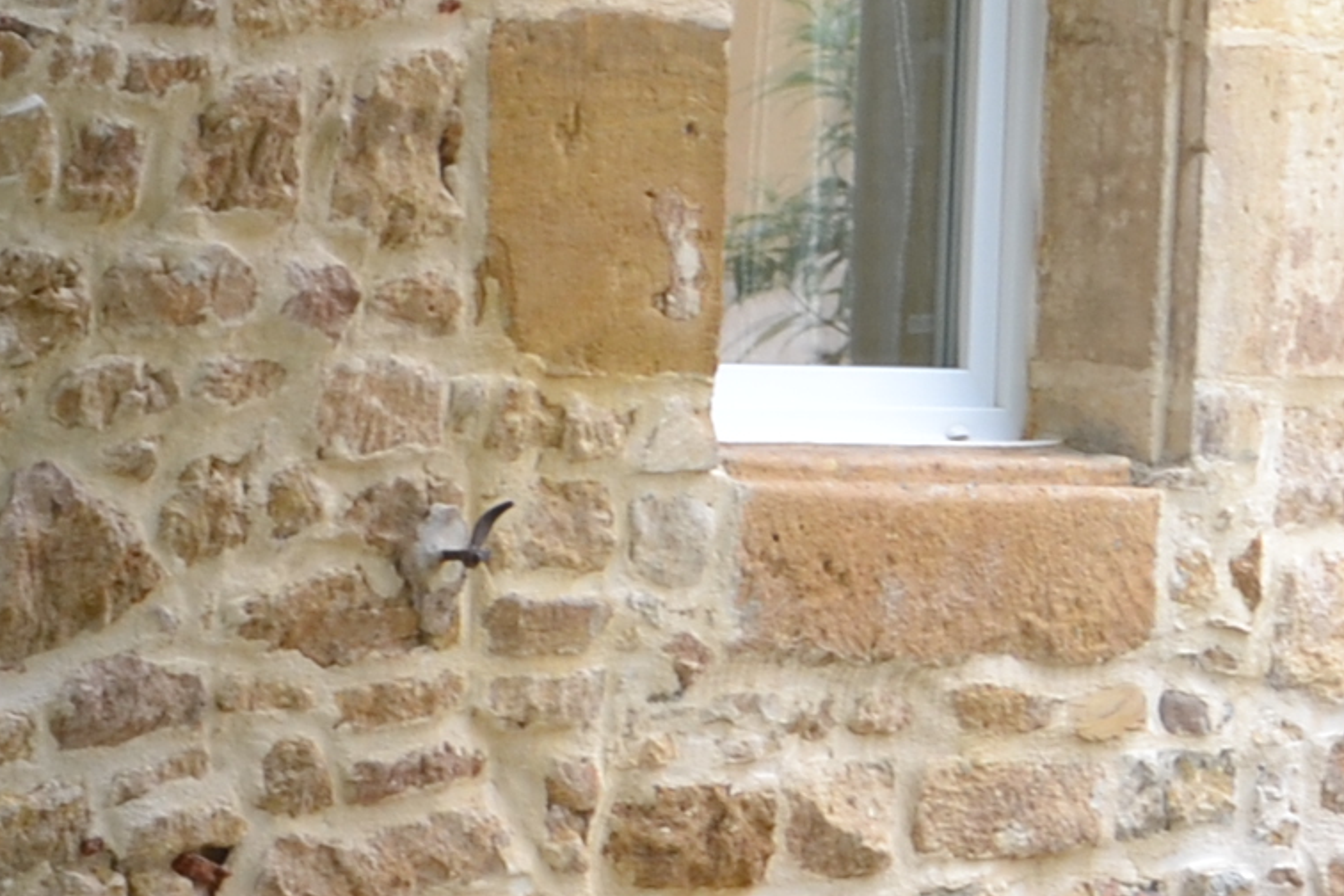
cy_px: 316
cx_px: 140
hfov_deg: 7.1
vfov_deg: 4.8
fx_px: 10751
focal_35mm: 288
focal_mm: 42
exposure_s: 1/125
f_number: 5.6
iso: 320
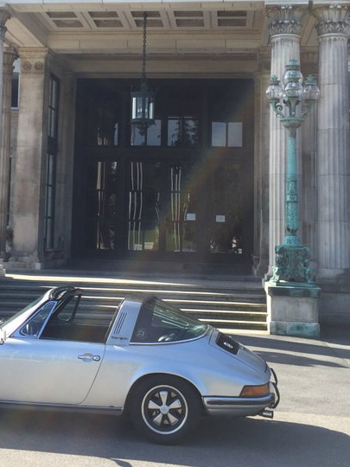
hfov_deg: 26.5
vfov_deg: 34.5
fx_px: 741
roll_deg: -3.0
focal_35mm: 55
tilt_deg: +6.3
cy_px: 144
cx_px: 137
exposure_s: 1/682
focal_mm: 4.15
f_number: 2.2
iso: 32
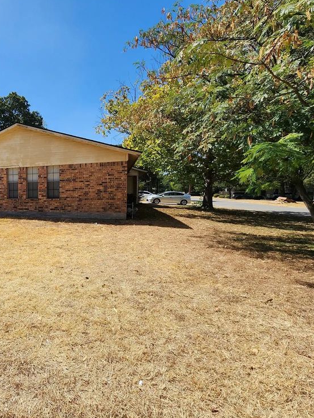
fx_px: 218
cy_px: 211
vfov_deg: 87.8
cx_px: 28
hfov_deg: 60.0
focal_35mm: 18
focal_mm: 2.2
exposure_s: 1/2140
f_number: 2.2
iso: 50
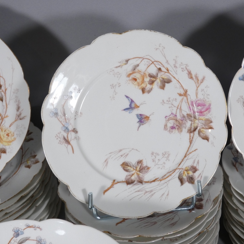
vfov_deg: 33.4
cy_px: 122
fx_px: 407
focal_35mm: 51
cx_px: 150
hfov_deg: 33.3
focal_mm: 7.8
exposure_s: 1/80
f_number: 3.7
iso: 160
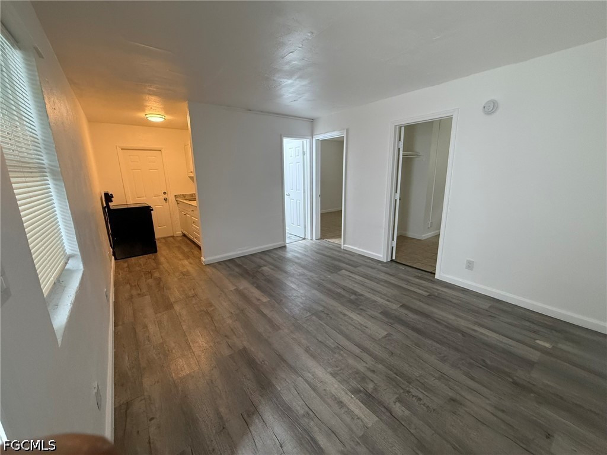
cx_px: 304
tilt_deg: -12.0
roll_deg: +0.7
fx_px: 245
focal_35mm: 14
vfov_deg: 85.7
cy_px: 228
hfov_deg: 102.1
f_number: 2.2
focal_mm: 2.22
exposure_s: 1/120
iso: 500
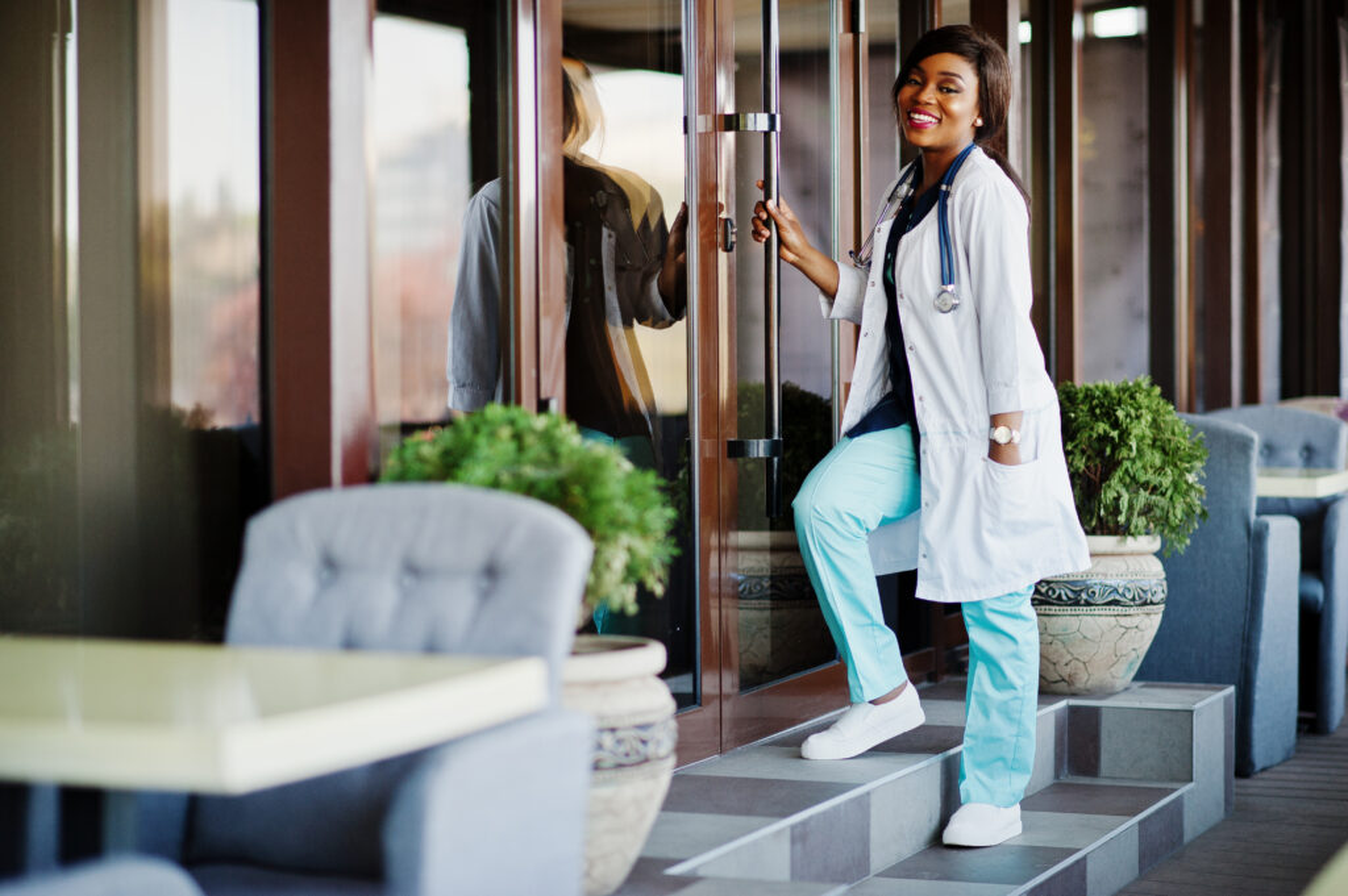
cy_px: 448
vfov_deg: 16.0
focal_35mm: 85
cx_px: 674
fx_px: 3180
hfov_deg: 23.9
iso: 200
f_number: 2
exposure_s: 1/640
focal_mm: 85
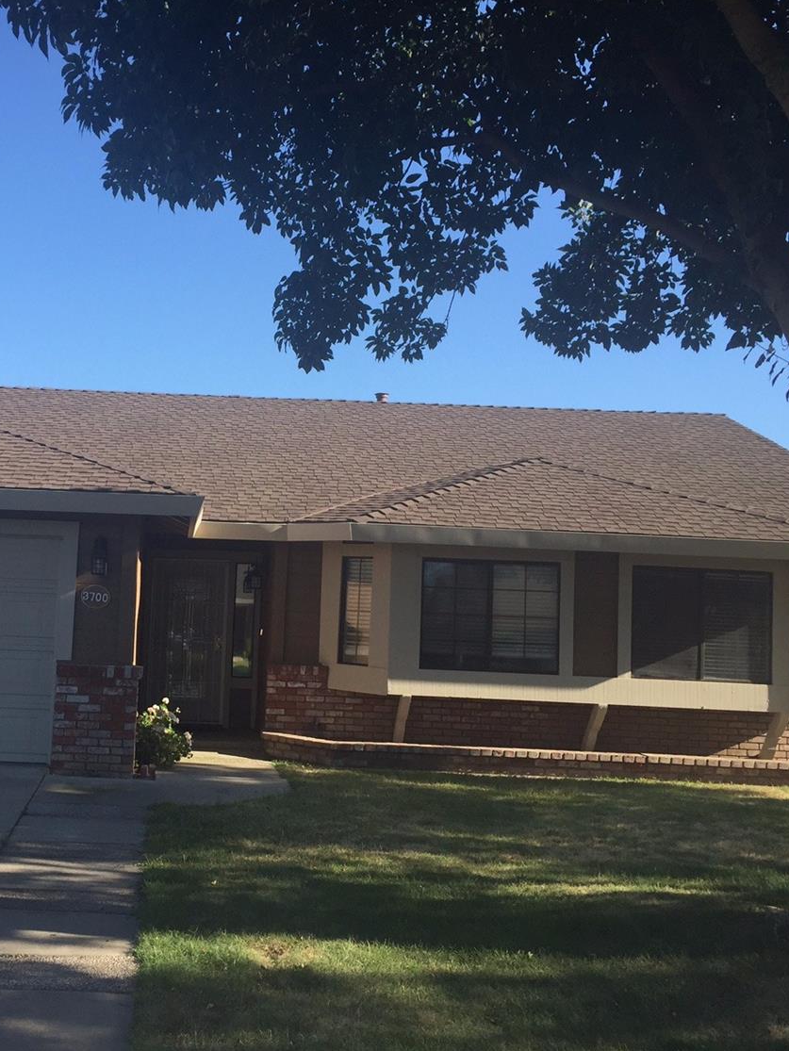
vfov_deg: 47.8
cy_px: 527
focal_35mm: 39
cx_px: 179
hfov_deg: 35.8
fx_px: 1185
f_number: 2.2
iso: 32
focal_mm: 4.15
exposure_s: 1/989
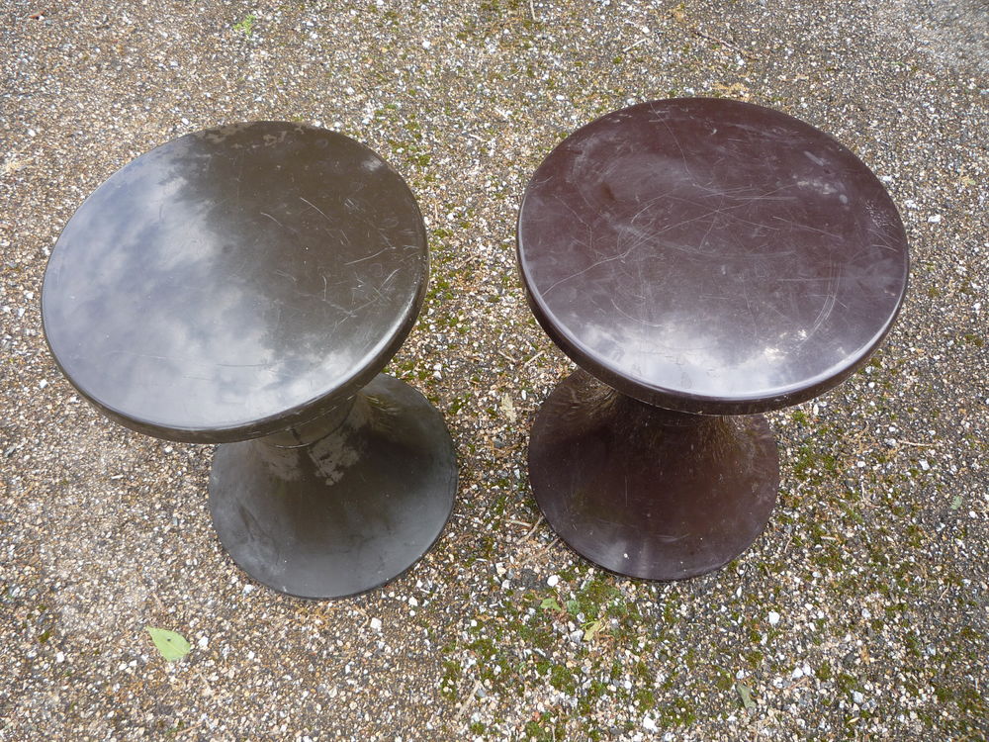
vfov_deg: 46.8
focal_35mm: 30
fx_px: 857
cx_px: 494
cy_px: 371
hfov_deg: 60.0
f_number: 3.5
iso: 100
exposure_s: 1/100
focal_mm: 5.2
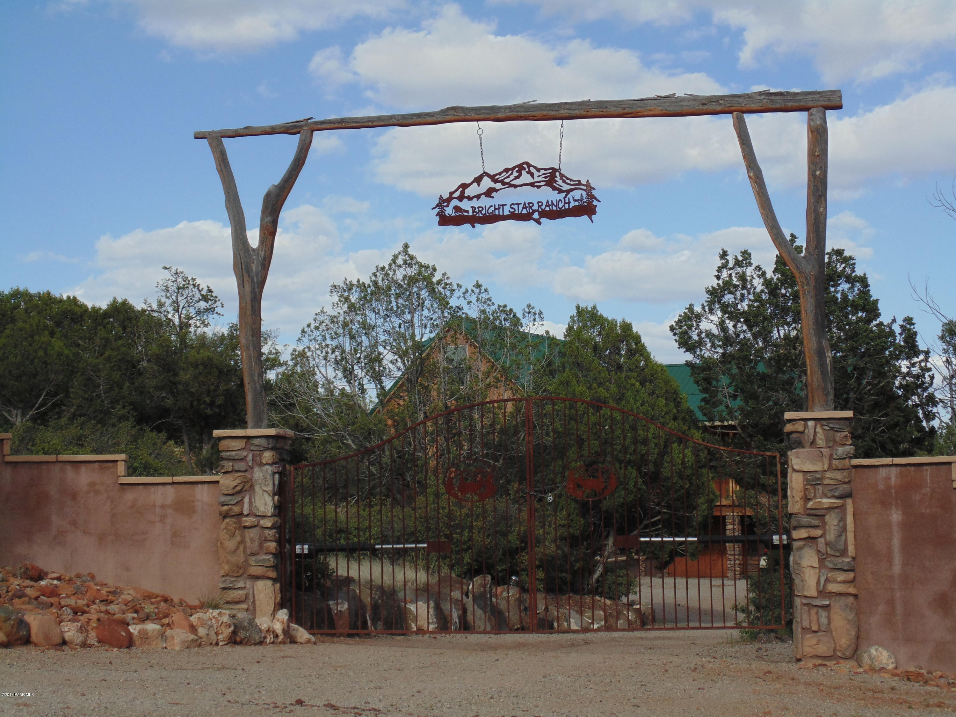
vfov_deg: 22.6
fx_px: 1795
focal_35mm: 65
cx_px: 478
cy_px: 358
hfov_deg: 29.8
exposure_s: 1/640
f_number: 4.1
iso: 80
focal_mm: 11.7
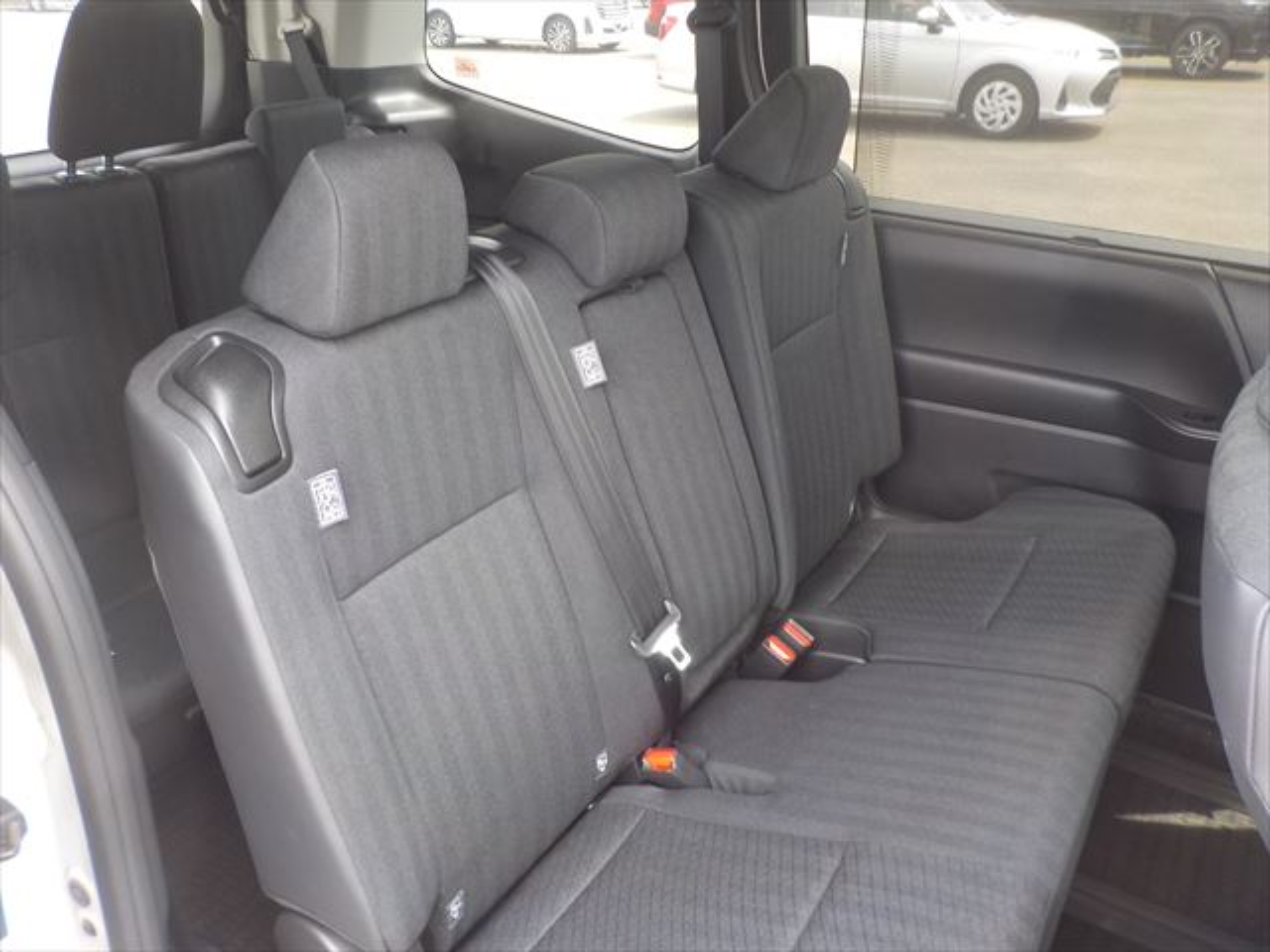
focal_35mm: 30
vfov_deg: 46.8
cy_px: 476
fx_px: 1101
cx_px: 635
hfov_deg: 60.0
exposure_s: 1/40
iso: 125
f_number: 3.3
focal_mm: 4.1
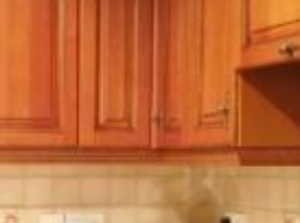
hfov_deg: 17.5
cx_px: 23
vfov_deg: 13.1
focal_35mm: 111
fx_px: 959
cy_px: 220
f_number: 2.2
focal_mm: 3.83
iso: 640
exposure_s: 1/14.3
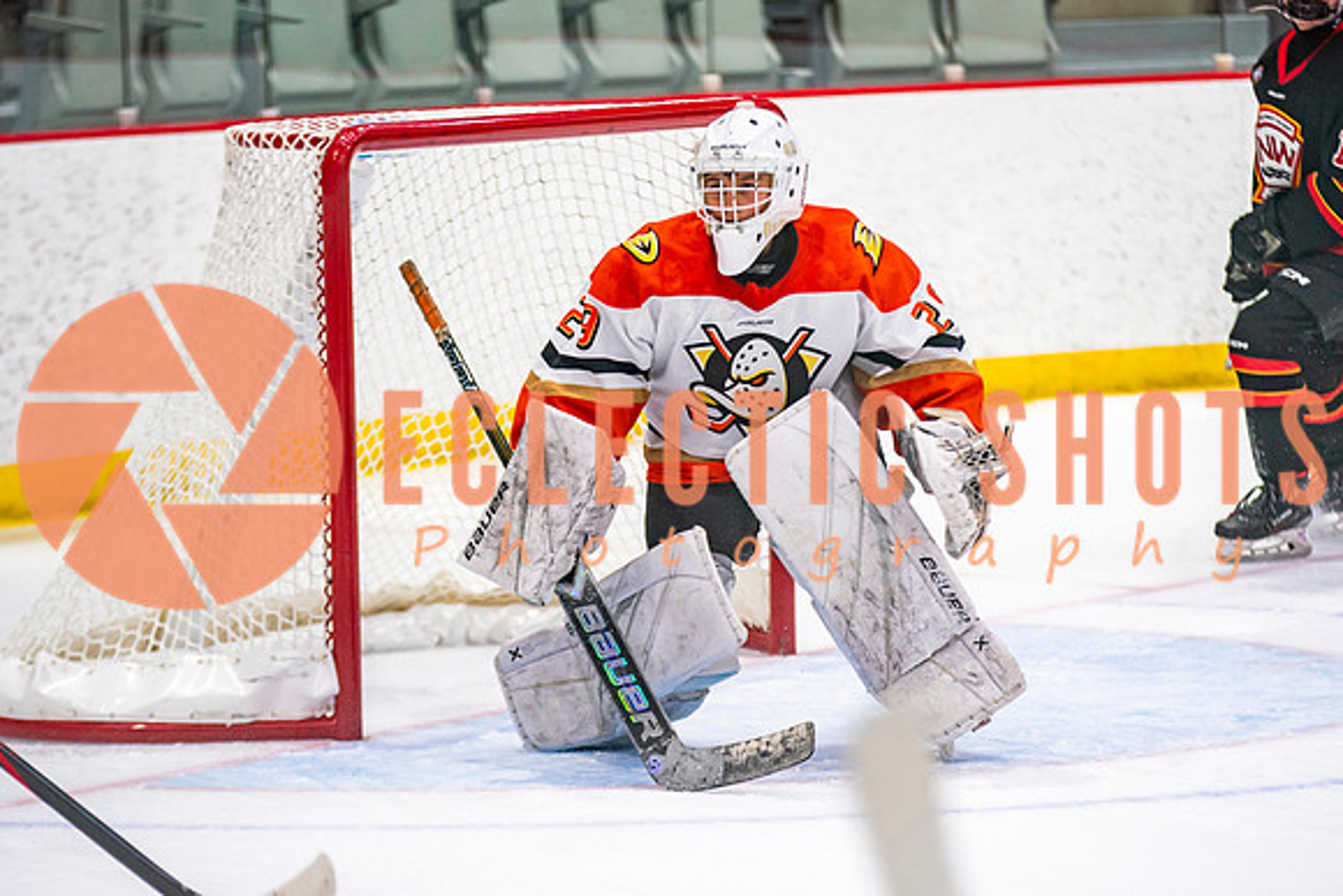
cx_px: 724
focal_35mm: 215
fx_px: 8031
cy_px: 495
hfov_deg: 9.6
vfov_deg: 6.4
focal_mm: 155
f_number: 2.8
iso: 1000
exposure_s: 1/640
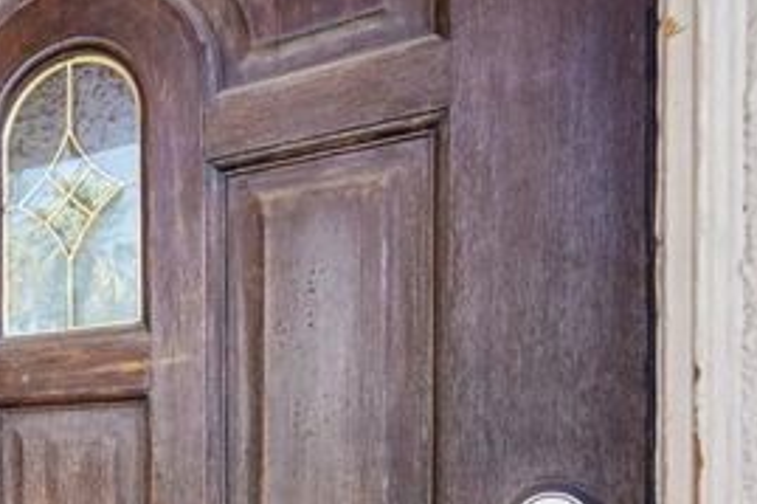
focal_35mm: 38
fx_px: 799
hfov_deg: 39.4
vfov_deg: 32.4
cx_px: -113
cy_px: 498
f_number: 8
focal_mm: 16
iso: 125
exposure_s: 1/30
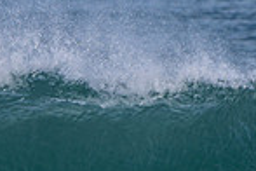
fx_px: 17151
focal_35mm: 2412
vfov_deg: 0.6
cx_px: -18
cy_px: 250
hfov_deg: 0.9
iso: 250
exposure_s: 1/2000
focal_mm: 500
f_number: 5.6
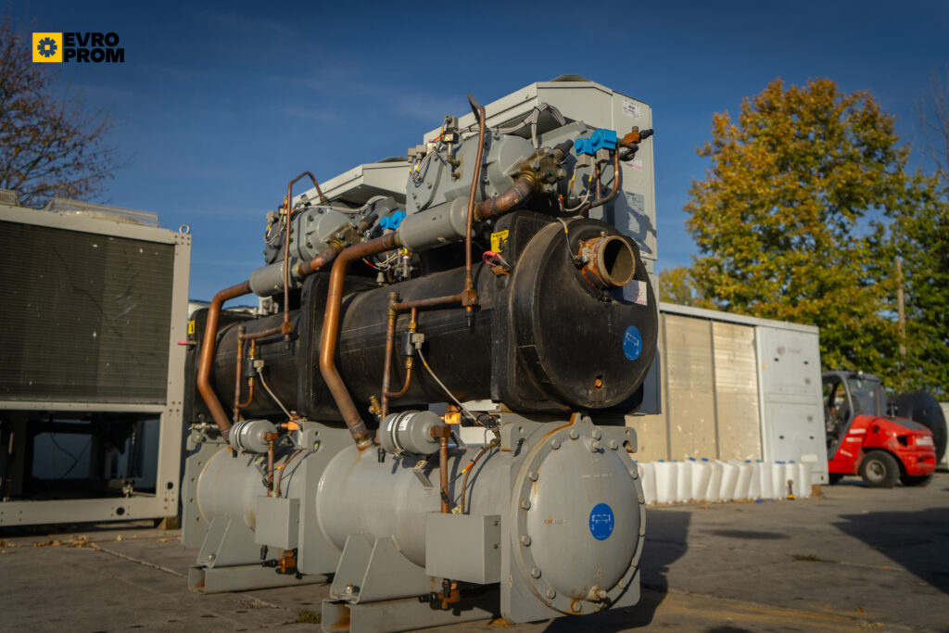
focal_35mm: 31
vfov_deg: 42.3
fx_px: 817
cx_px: 474
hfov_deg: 60.3
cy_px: 316
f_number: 4
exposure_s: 1/3200
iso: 100
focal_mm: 31
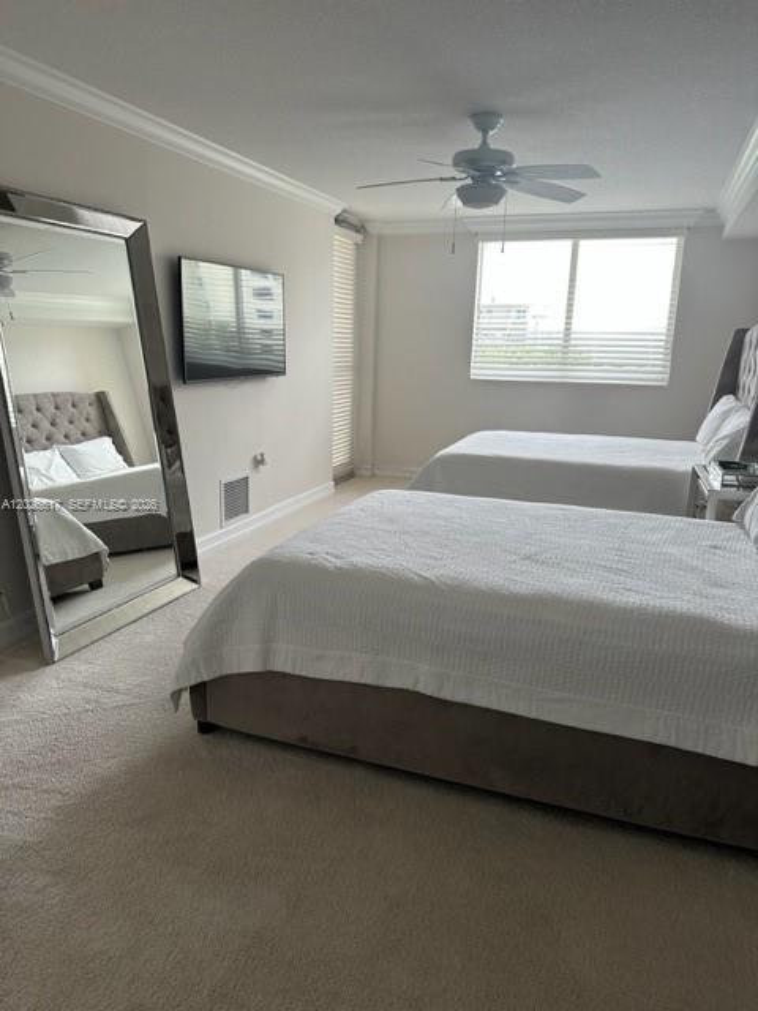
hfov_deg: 56.8
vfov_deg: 71.6
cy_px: 506
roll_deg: -1.3
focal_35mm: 24
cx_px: 379
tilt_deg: -12.6
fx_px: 701
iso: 80
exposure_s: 1/121
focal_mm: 6.86
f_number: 1.78
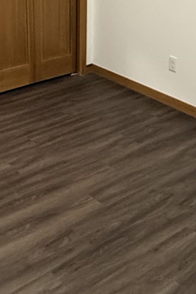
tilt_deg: -14.1
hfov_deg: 23.0
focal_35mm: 59
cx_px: 85
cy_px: 17
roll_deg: -0.4
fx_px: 482
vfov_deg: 31.9
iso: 640
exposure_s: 1/60
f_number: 2.2
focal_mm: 2.22
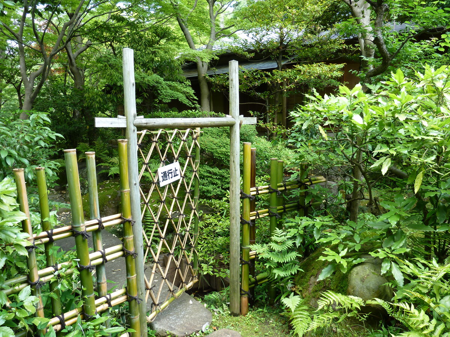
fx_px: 325
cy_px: 168
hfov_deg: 69.4
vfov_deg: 54.9
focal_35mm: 25
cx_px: 225
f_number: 3.3
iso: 80
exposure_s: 1/30
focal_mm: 4.1
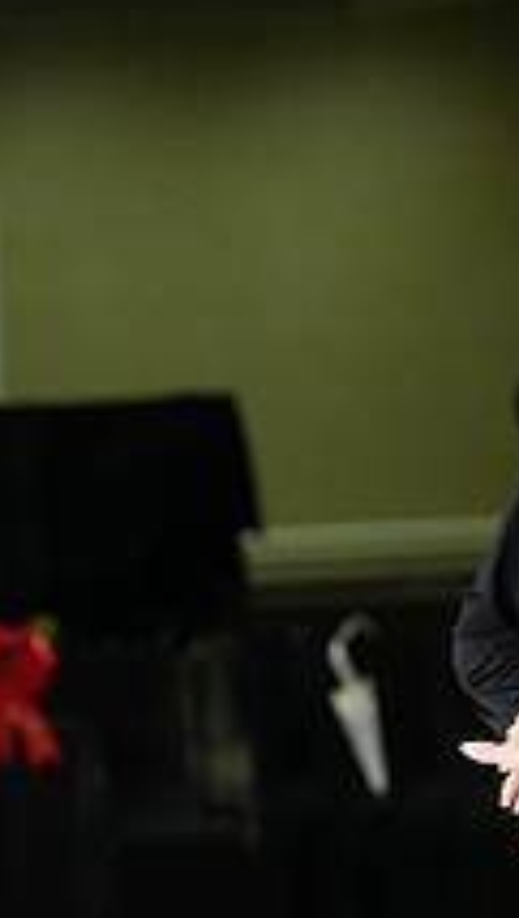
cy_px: 1081
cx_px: 821
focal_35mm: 357
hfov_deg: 3.4
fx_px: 8700
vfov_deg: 6.0
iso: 8000
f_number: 5.6
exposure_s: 1/400
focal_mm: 126
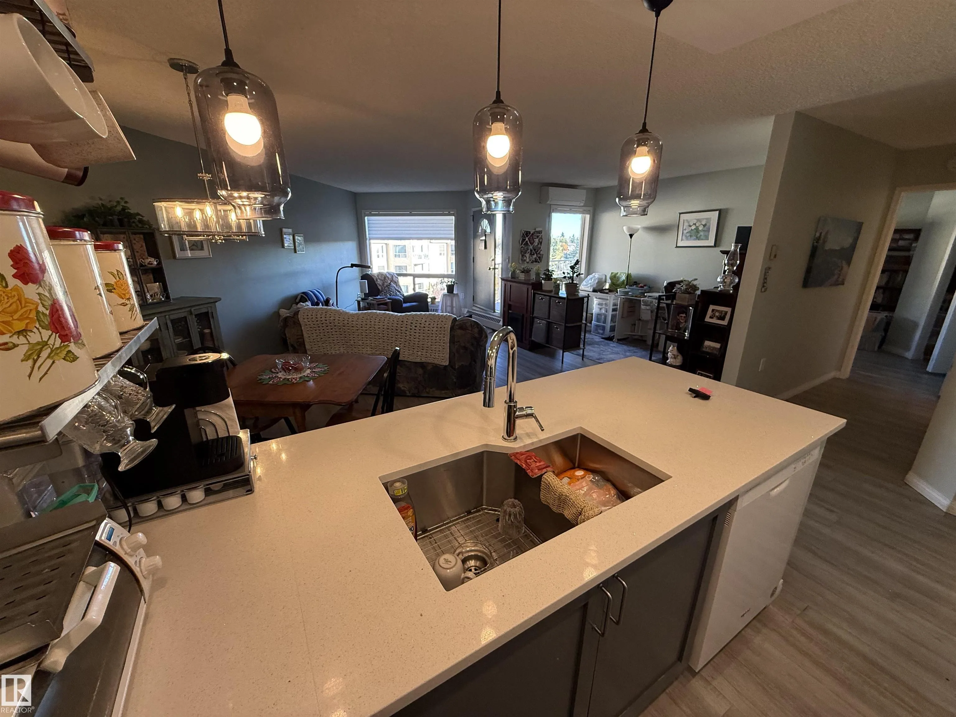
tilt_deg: -15.9
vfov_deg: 85.7
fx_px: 387
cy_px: 358
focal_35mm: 14
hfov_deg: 102.1
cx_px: 478
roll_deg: +1.1
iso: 200
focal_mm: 2.22
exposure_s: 1/99
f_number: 2.2
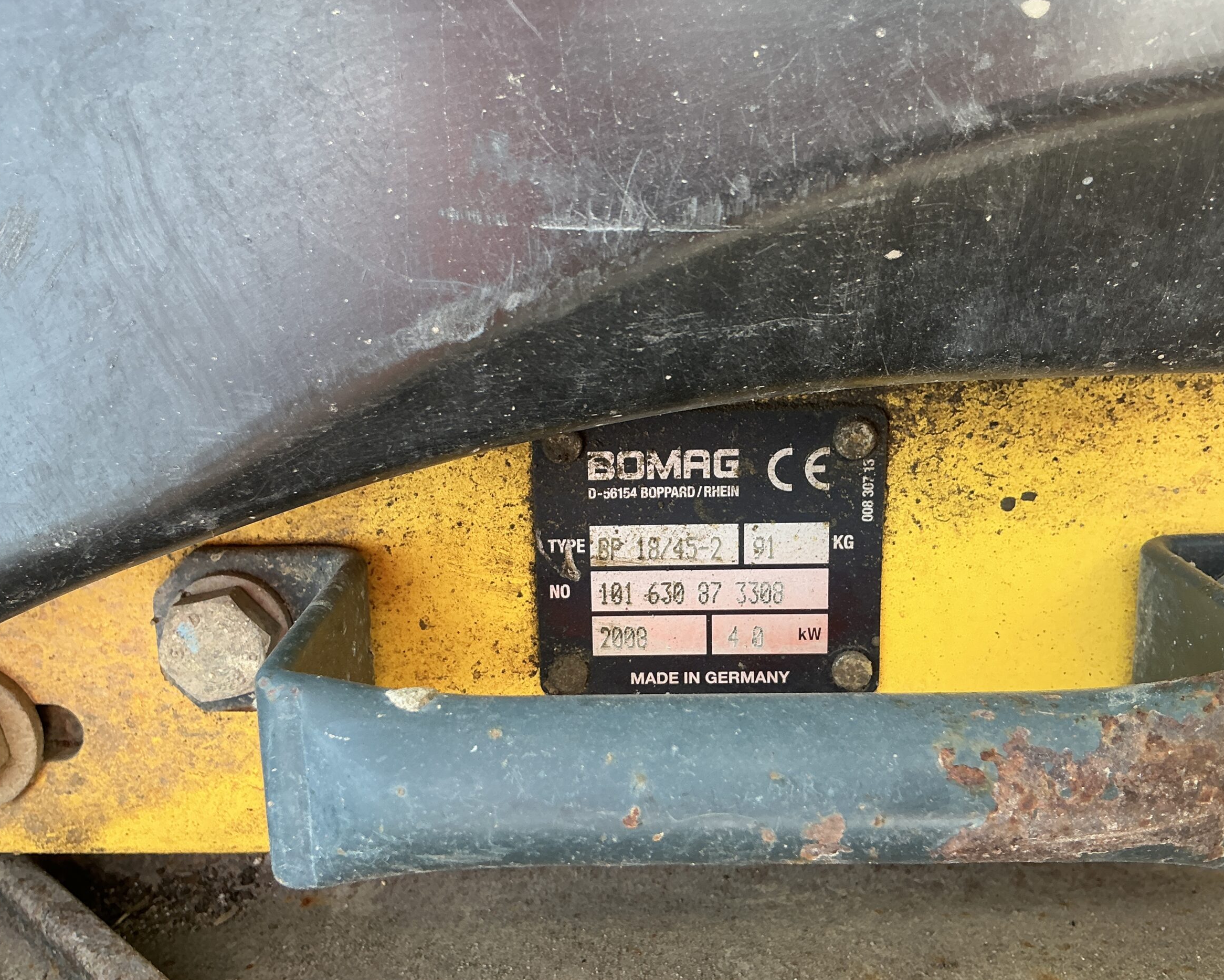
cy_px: 483
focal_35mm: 30
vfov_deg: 48.5
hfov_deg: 58.8
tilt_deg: -65.1
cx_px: 597
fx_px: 1087
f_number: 1.8
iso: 32
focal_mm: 3
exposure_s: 1/122
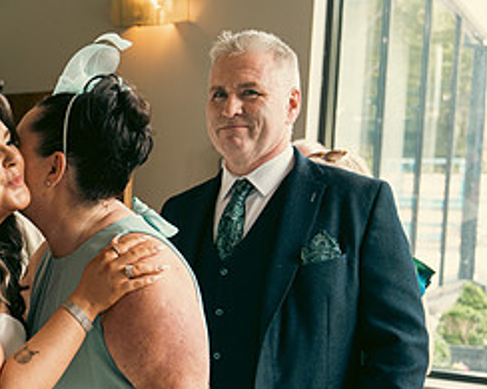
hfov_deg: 23.3
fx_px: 1095
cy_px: 302
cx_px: -66
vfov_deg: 20.0
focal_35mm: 76
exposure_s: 1/160
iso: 500
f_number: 3.5
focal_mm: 34
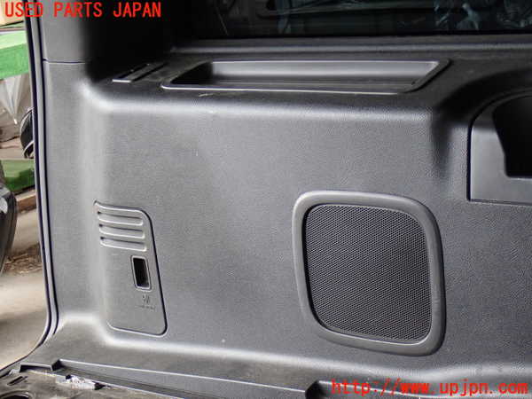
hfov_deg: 27.4
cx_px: 266
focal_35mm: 71
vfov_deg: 20.7
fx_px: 1091
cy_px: 200
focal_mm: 12.73
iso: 400
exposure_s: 1/60
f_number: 3.9
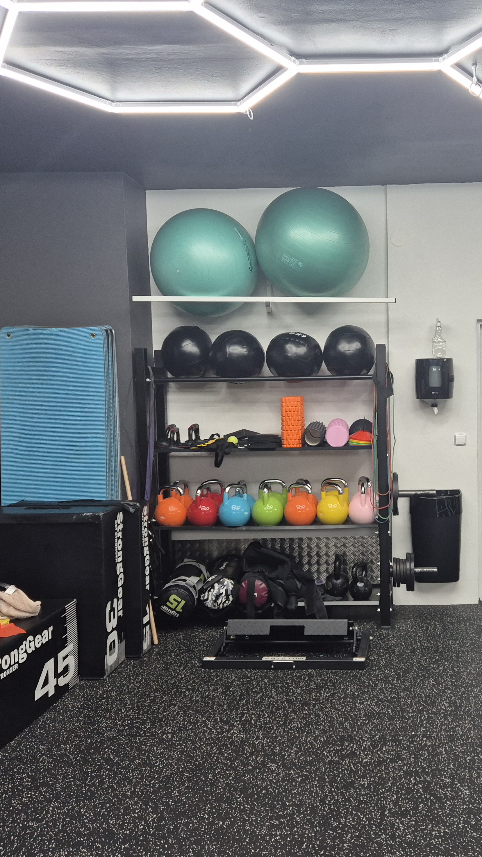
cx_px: 383
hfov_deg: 33.7
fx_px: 773
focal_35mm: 34
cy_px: 433
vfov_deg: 58.0
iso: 200
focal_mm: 5.4
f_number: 1.8
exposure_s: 1/180
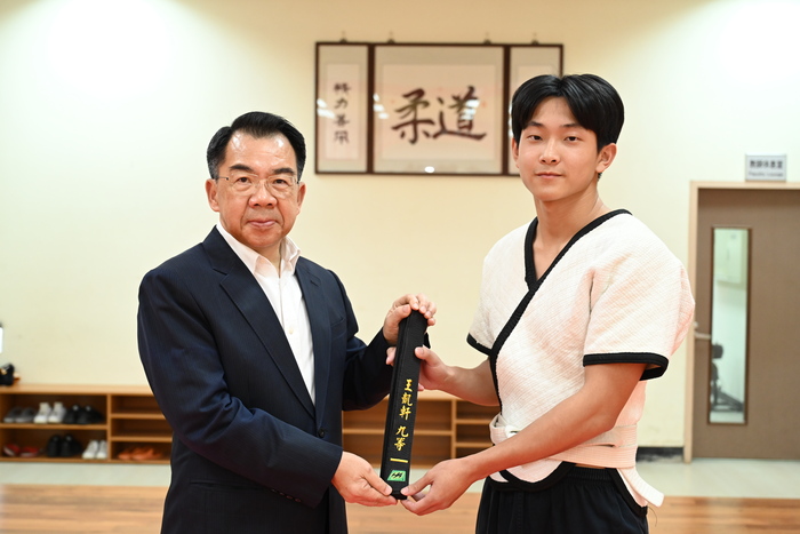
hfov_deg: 41.1
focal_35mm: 48
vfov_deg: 28.1
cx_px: 400
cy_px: 267
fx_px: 1067
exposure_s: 1/125
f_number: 4
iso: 1600
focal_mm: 48
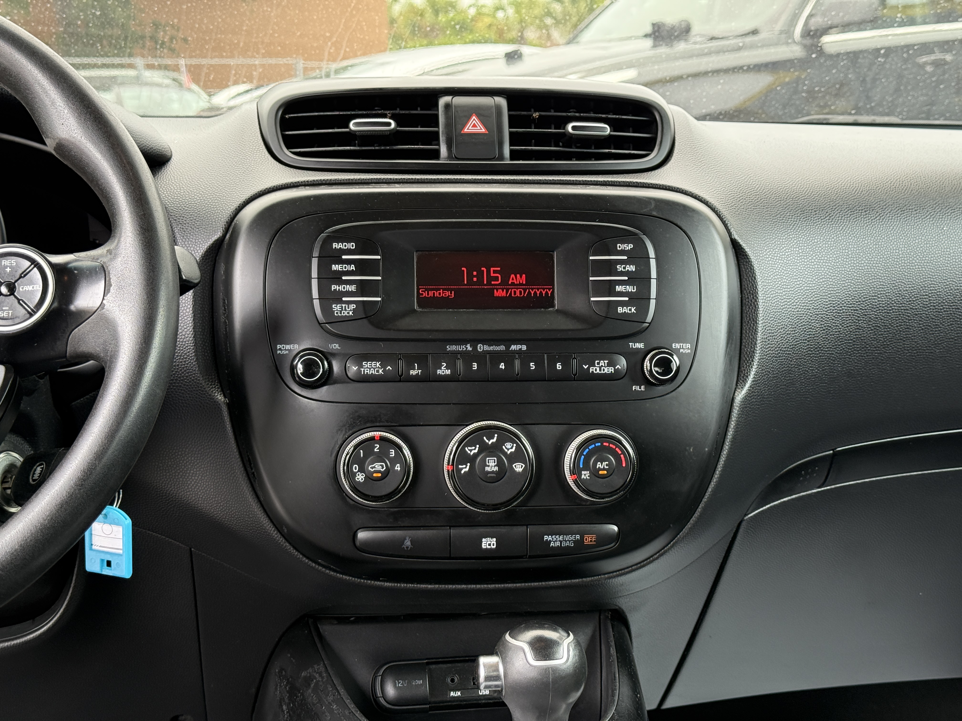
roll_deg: -0.4
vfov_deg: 30.3
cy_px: 360
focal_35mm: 48
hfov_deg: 39.7
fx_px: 1334
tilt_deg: -11.4
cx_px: 481
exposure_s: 1/166
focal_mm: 6.76
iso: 125
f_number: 1.78
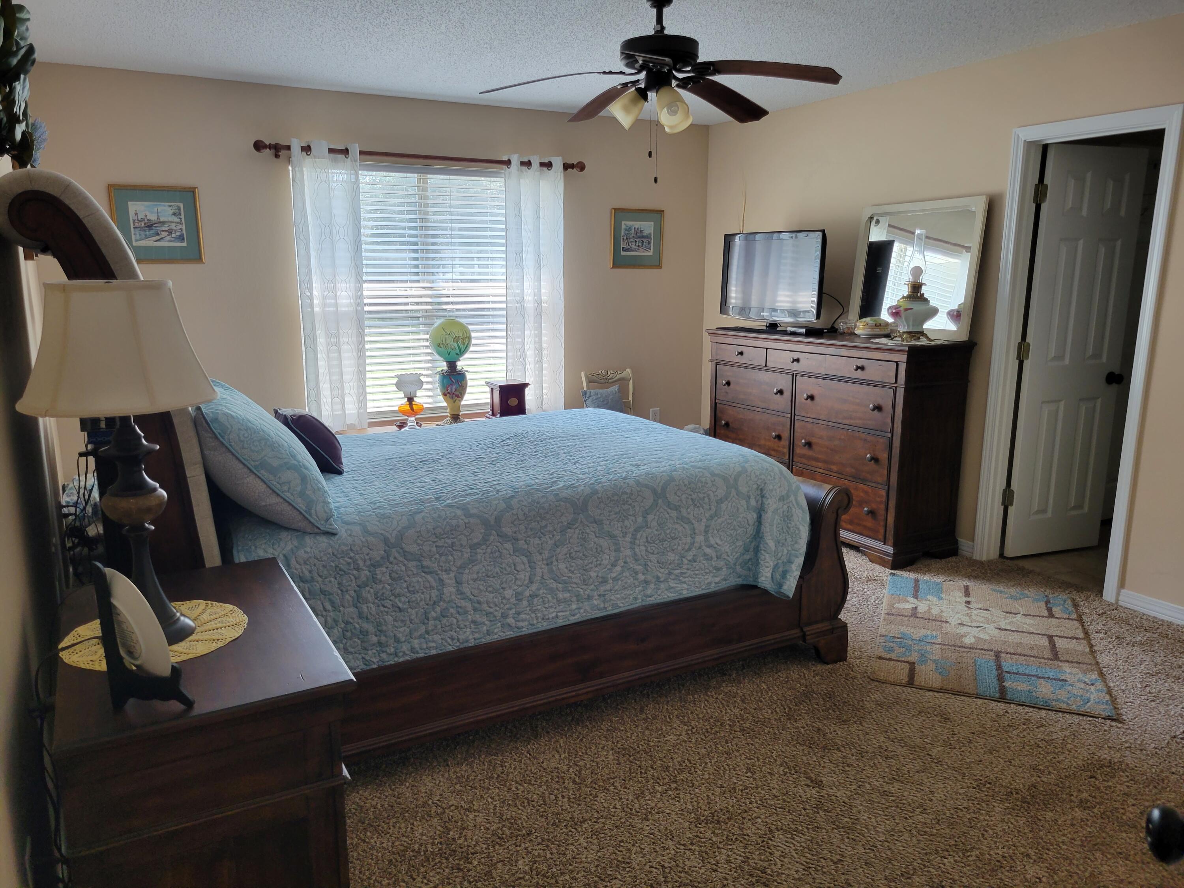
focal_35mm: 26
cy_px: 444
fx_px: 889
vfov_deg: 53.1
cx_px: 592
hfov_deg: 67.3
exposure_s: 1/120
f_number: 1.8
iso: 100
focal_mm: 5.4
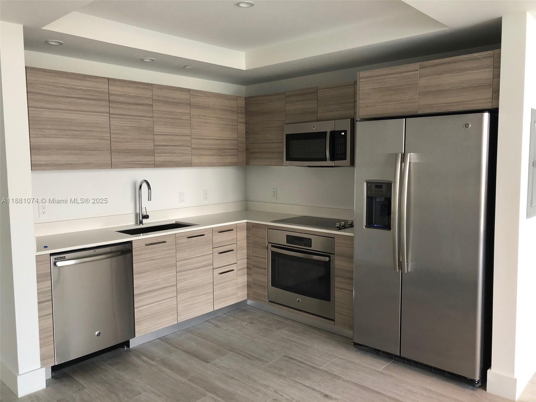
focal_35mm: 28
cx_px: 268
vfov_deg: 49.7
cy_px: 201
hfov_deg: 63.4
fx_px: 434
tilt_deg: -4.7
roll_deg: +1.1
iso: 40
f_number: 1.8
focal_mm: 4
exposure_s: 1/24
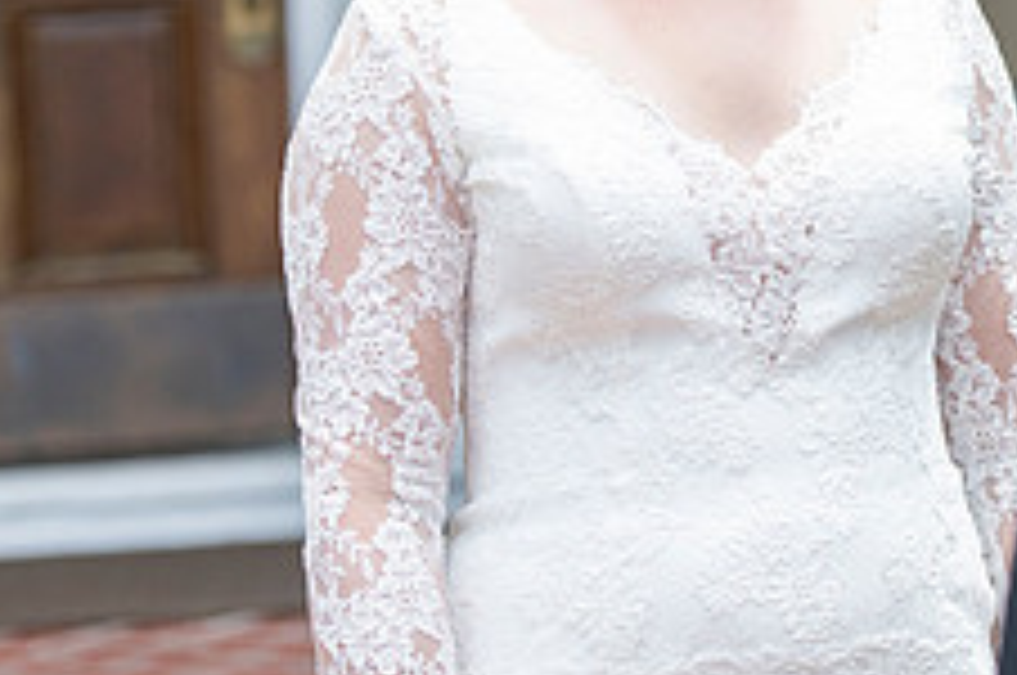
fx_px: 7109
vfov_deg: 5.4
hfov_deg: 8.1
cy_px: -142
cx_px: 1008
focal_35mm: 252
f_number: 3.5
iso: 500
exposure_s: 1/1000
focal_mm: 98
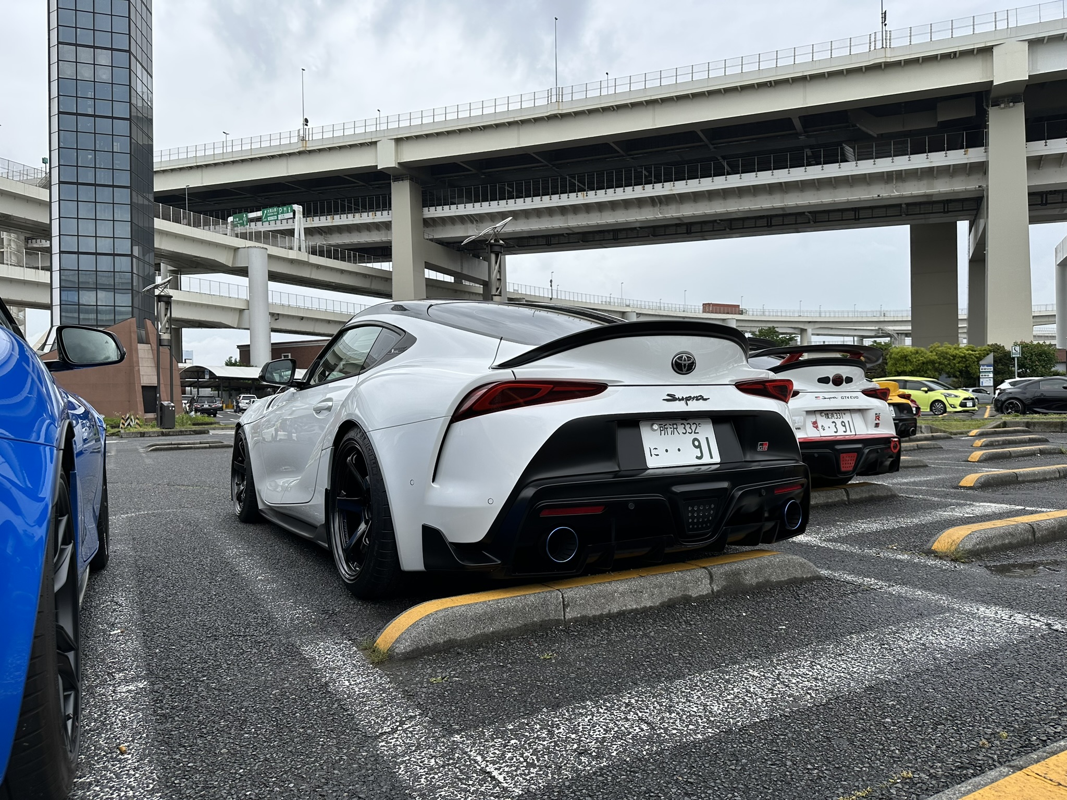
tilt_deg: -0.5
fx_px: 740
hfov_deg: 71.6
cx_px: 534
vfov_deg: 56.8
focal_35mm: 24
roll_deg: +1.0
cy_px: 400
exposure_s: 1/1639
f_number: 1.78
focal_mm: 6.86
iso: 80
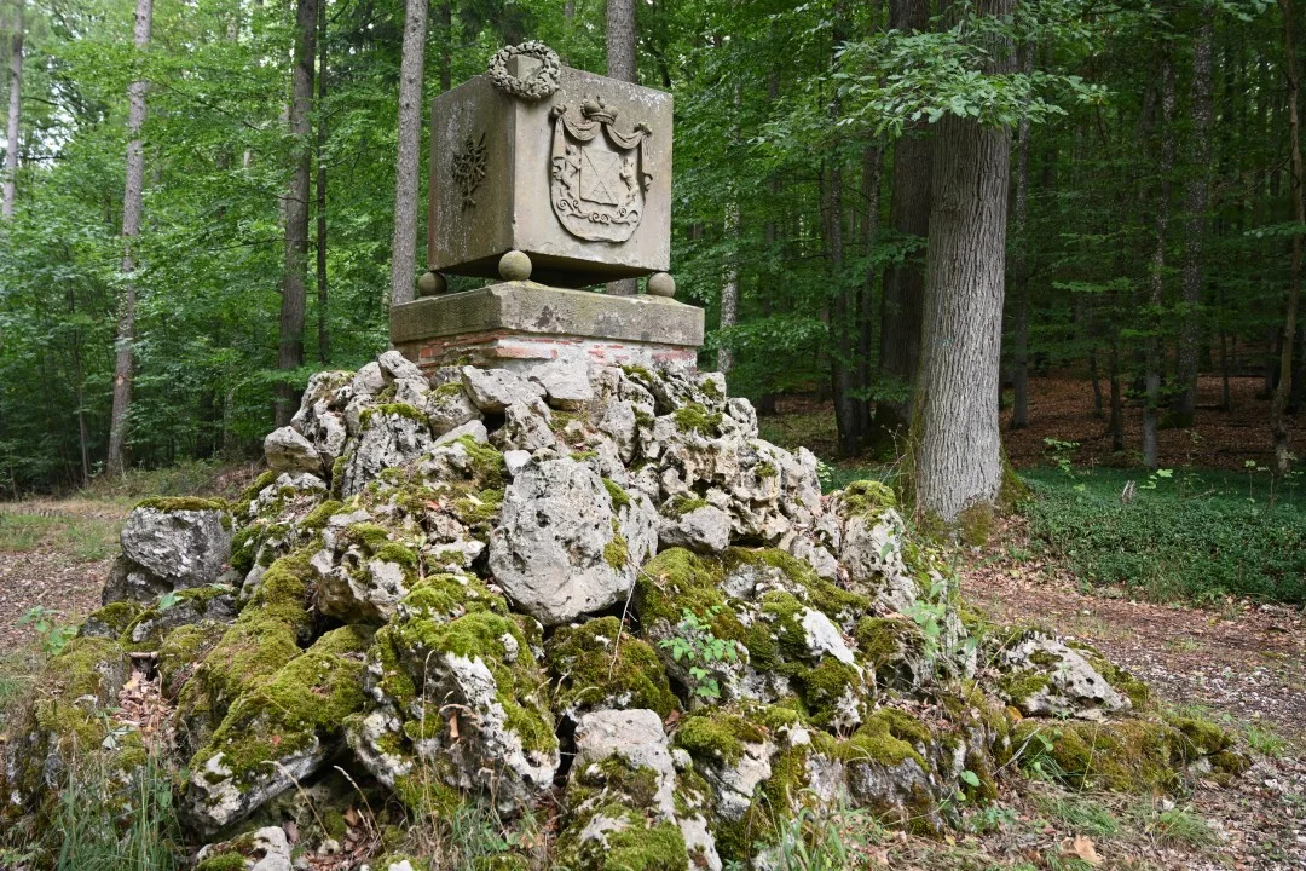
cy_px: 436
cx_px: 653
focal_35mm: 31
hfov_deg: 60.3
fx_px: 1125
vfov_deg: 42.3
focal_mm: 31
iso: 400
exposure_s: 1/200
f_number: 4
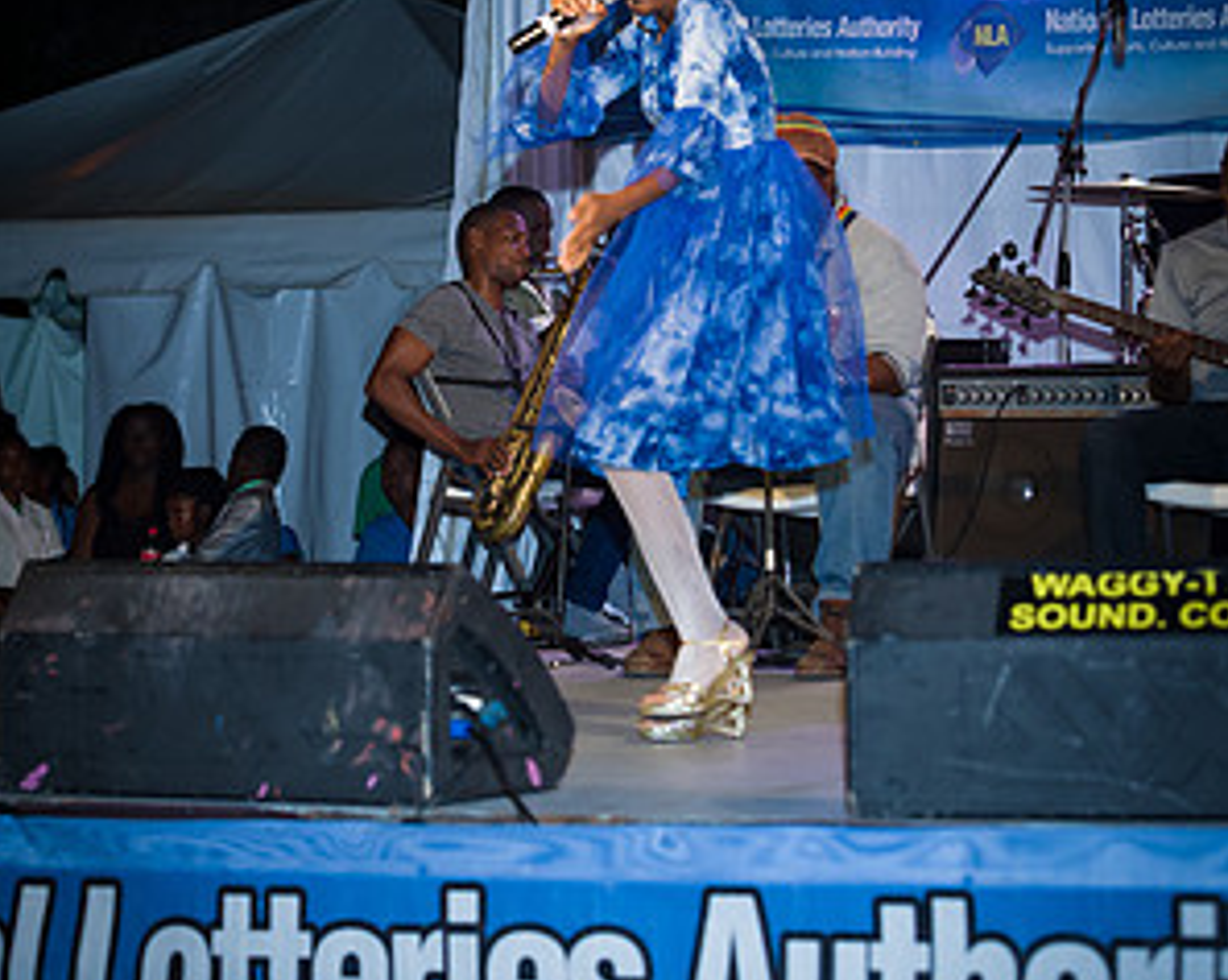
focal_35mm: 128
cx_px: 614
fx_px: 4647
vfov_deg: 12.0
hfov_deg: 15.1
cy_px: 289
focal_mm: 90
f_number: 5.6
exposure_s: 1/160
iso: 2000
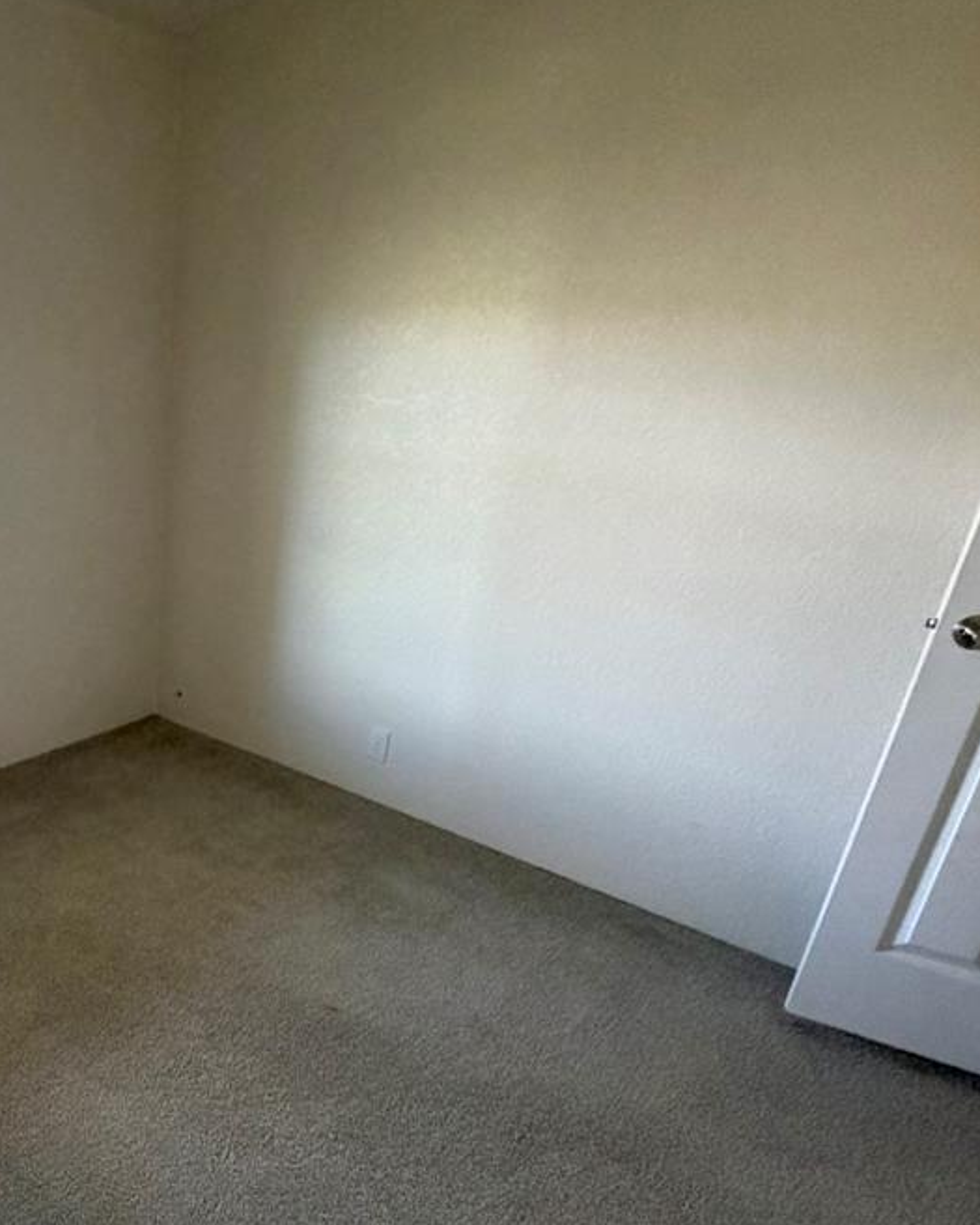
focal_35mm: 25
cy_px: 738
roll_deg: -3.5
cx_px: 147
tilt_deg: -21.5
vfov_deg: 67.4
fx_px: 906
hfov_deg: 51.8
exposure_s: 1/60
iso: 500
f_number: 2.2
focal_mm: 2.22
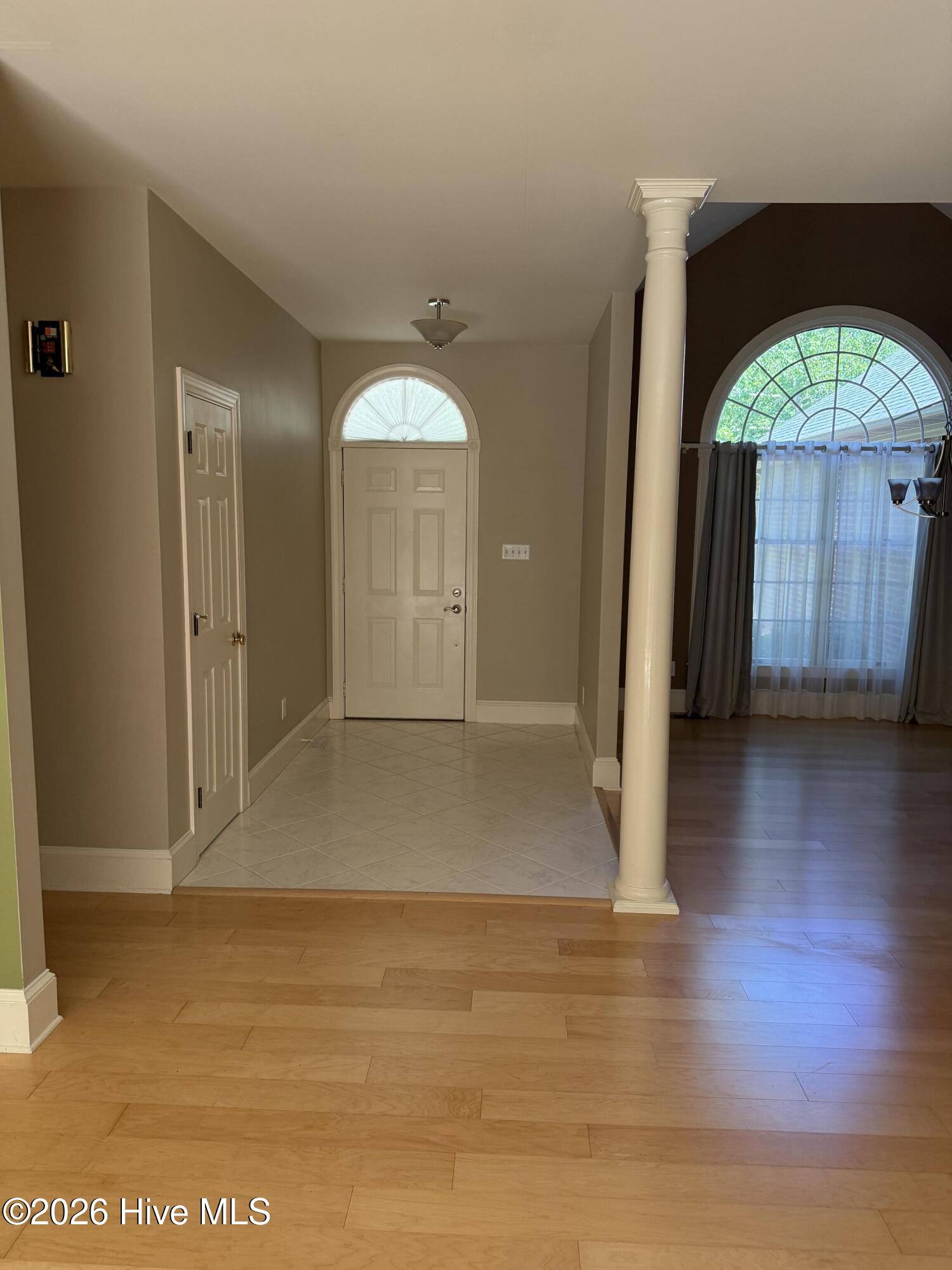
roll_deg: +0.5
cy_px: 635
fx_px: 880
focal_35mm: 24
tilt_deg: -6.6
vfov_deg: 71.6
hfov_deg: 56.8
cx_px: 476
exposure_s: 1/136
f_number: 1.78
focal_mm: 6.76
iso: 200
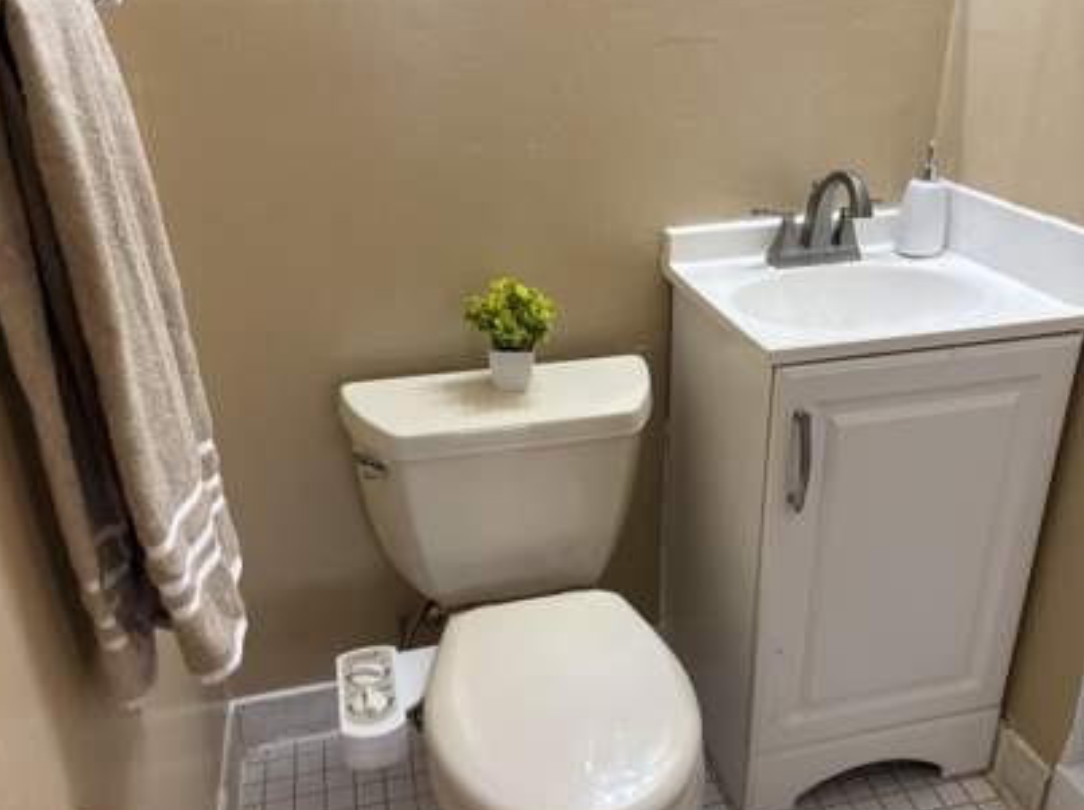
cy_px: 427
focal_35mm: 31
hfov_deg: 58.4
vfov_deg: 45.3
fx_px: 969
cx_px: 568
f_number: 1.6
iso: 160
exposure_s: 1/60
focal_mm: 5.96
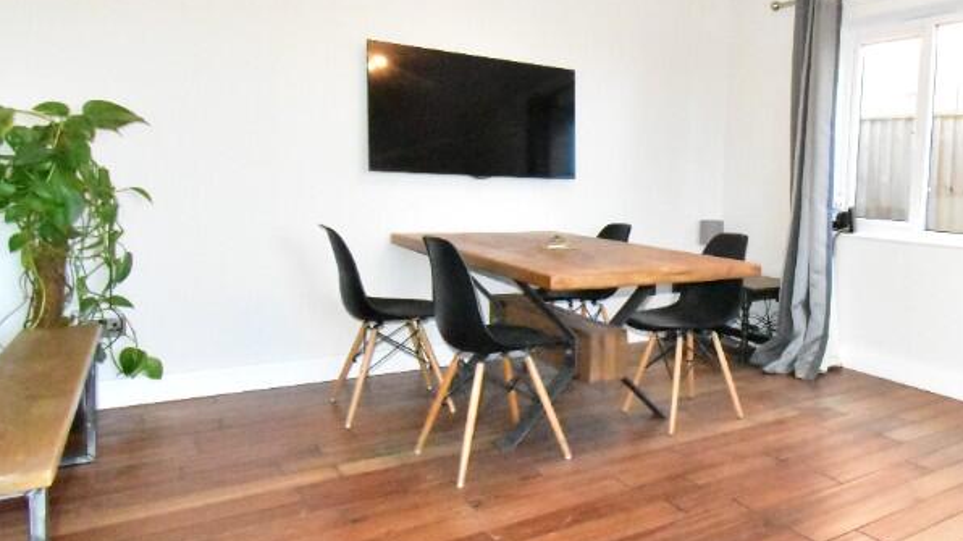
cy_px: 233
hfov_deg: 65.1
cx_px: 737
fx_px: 689
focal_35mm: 27
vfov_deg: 42.8
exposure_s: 1/200
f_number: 11
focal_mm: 10
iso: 25600
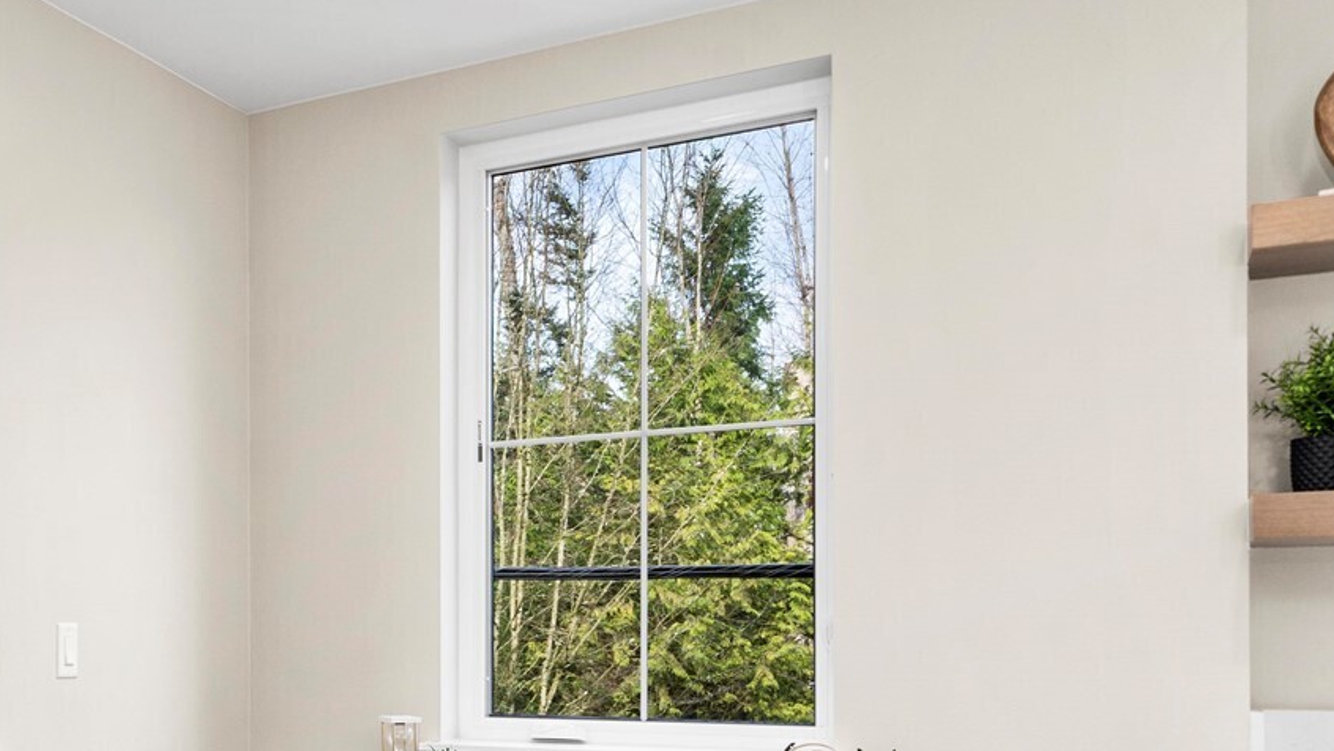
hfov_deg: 43.5
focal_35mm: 42
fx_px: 1486
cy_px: 633
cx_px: 97
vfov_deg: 27.6
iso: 160
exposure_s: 1/60
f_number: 7.1
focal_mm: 20
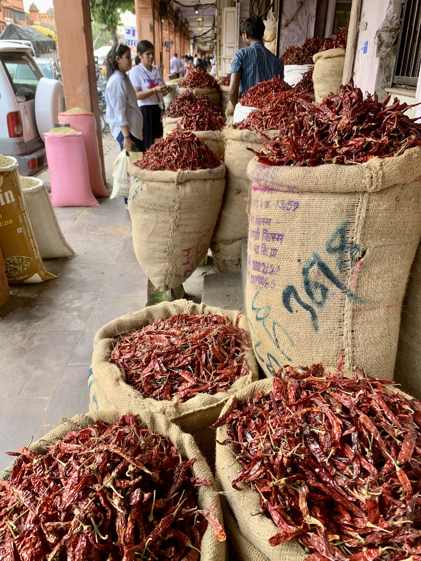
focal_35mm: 27
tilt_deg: -24.1
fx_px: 438
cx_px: 204
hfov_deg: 51.3
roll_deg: -0.9
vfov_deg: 65.3
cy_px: 275
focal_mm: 4.25
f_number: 1.8
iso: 50
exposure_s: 1/121
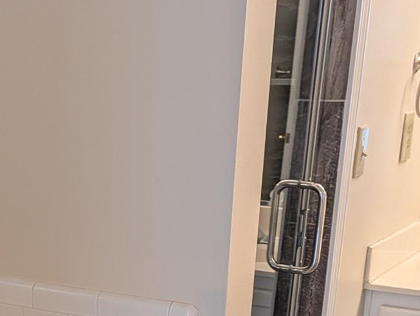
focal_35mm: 75
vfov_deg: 17.8
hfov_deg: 25.0
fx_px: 911
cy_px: 461
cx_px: 24
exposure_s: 1/30
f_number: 1.68
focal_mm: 6.9
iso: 107
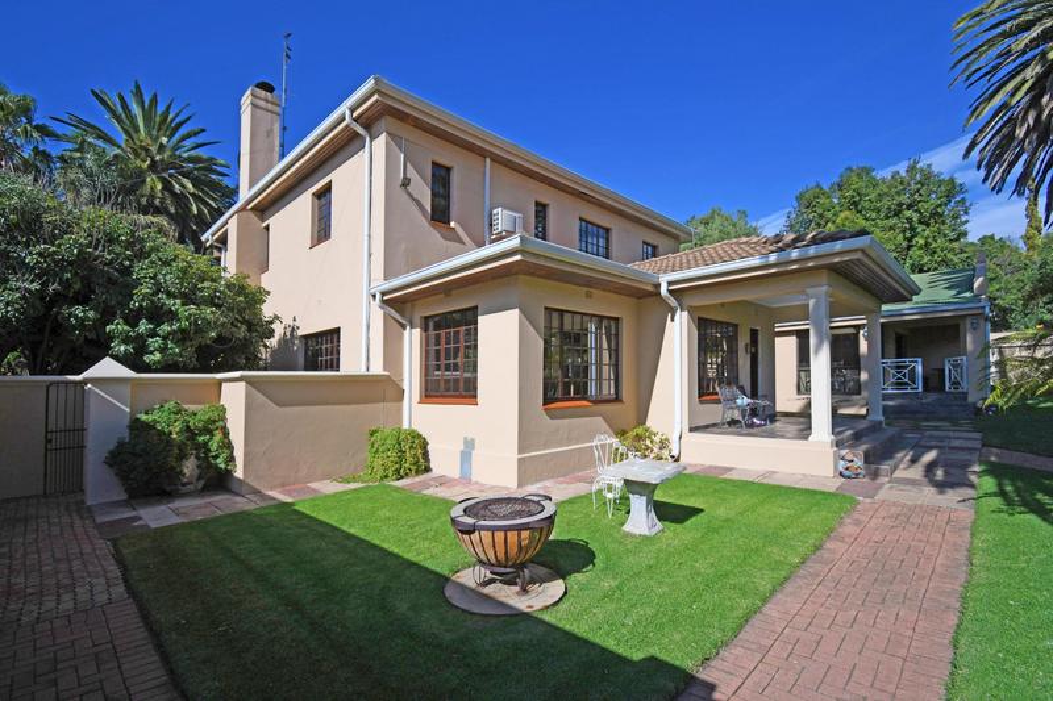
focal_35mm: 15
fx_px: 439
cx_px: 526
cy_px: 350
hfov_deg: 100.4
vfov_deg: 77.3
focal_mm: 10
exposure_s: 1/1600
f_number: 4.5
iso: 160
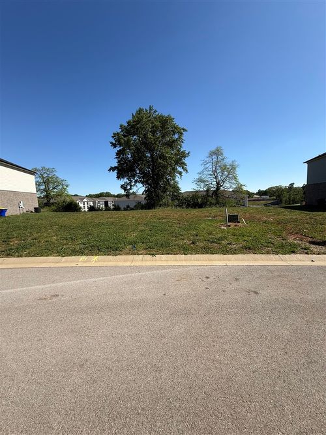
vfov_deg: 102.1
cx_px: 163
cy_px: 218
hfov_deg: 85.7
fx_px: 176
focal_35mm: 14
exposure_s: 1/2092
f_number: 2.2
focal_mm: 2.22
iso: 50
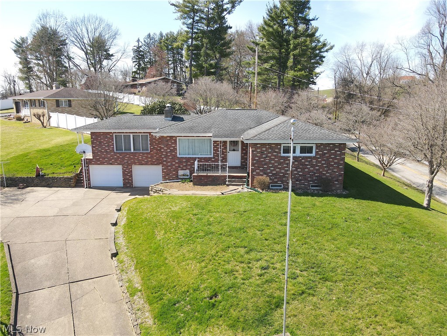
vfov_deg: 56.8
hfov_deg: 71.6
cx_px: 224
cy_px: 168
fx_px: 310
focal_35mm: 24
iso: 100
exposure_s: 1/320
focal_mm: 4.5
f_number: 2.8
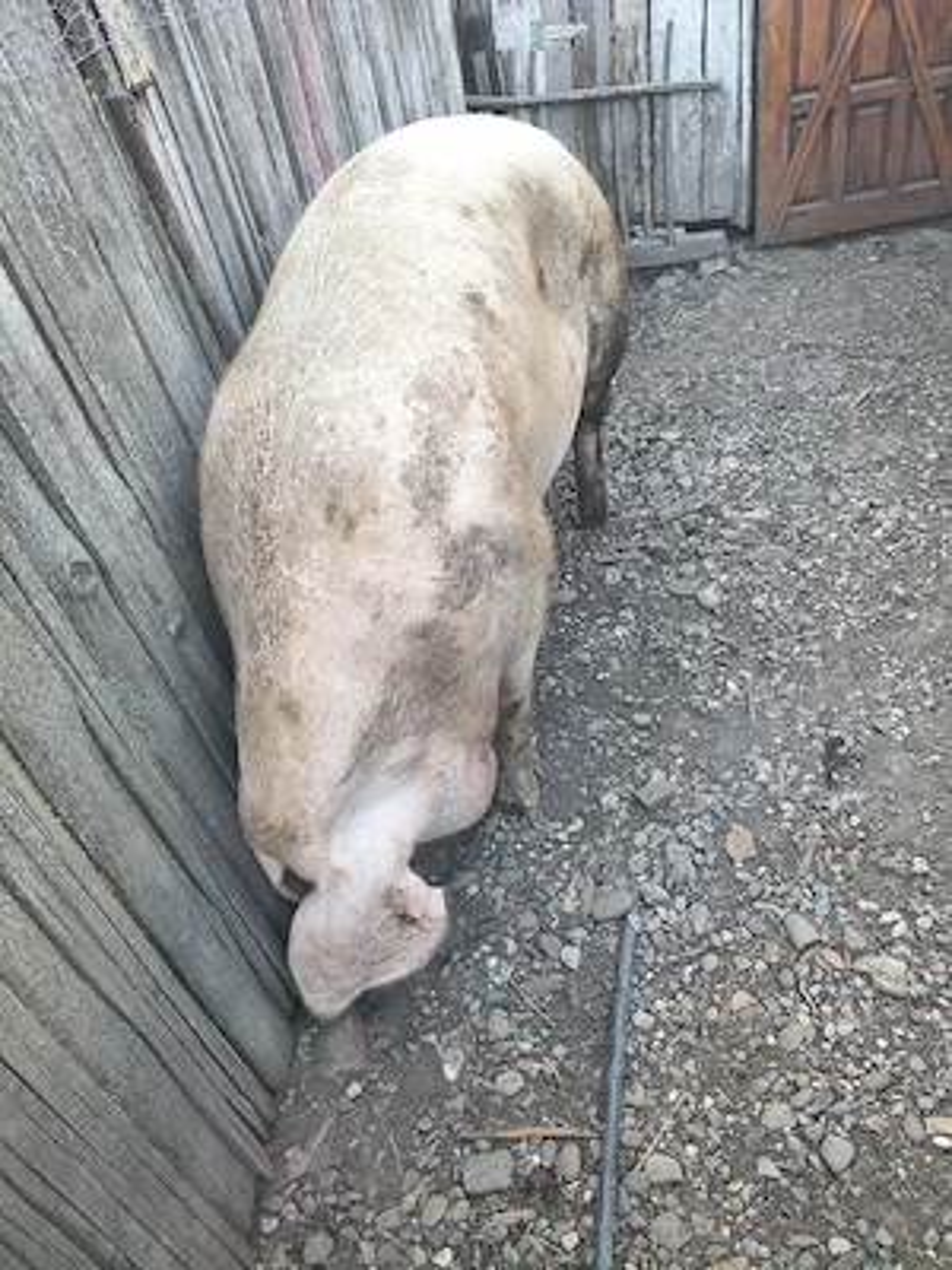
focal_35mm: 26
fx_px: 953
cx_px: 476
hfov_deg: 53.1
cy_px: 635
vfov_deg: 67.3
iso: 399
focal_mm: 4.81
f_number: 1.8
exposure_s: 1/100
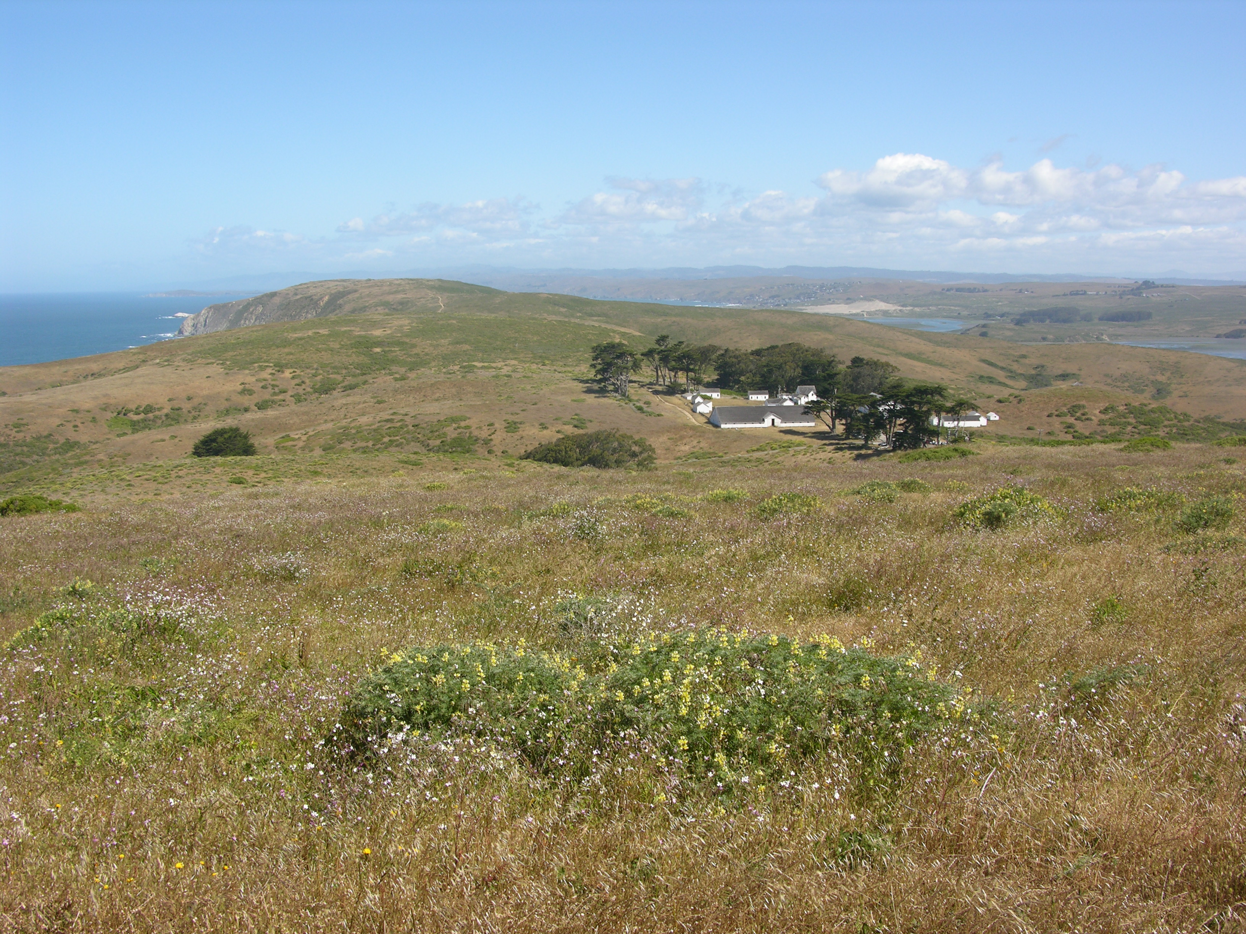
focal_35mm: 35
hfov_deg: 52.6
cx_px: 623
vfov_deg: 40.7
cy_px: 467
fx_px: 1260
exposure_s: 1/125
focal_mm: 8.9
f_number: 7.1
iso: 50
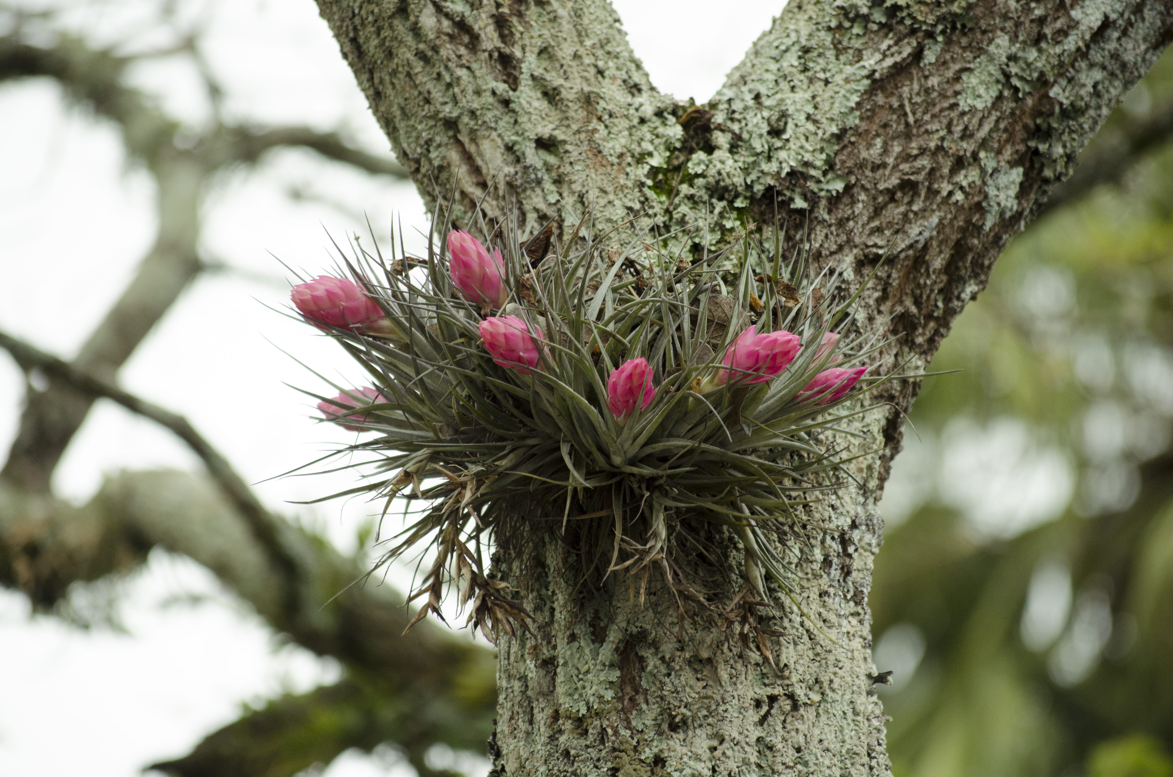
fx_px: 5950
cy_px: 388
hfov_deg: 11.3
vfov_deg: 7.5
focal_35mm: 183
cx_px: 586
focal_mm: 122
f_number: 6.3
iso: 1000
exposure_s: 1/400
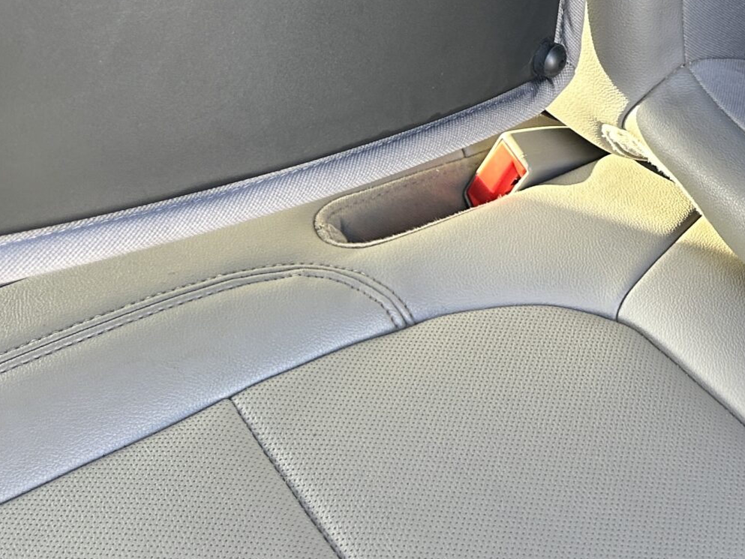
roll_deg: +5.3
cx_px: 846
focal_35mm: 67
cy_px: -118
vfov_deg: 20.5
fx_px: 1442
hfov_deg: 26.4
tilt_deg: -33.1
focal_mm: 5.7
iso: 125
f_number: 1.5
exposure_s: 1/120
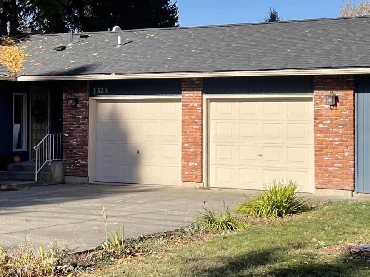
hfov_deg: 25.0
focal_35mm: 78
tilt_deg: +0.9
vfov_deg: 18.8
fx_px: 834
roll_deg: +0.1
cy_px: 90
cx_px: 185
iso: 32
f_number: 1.6
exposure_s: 1/2433
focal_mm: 5.1
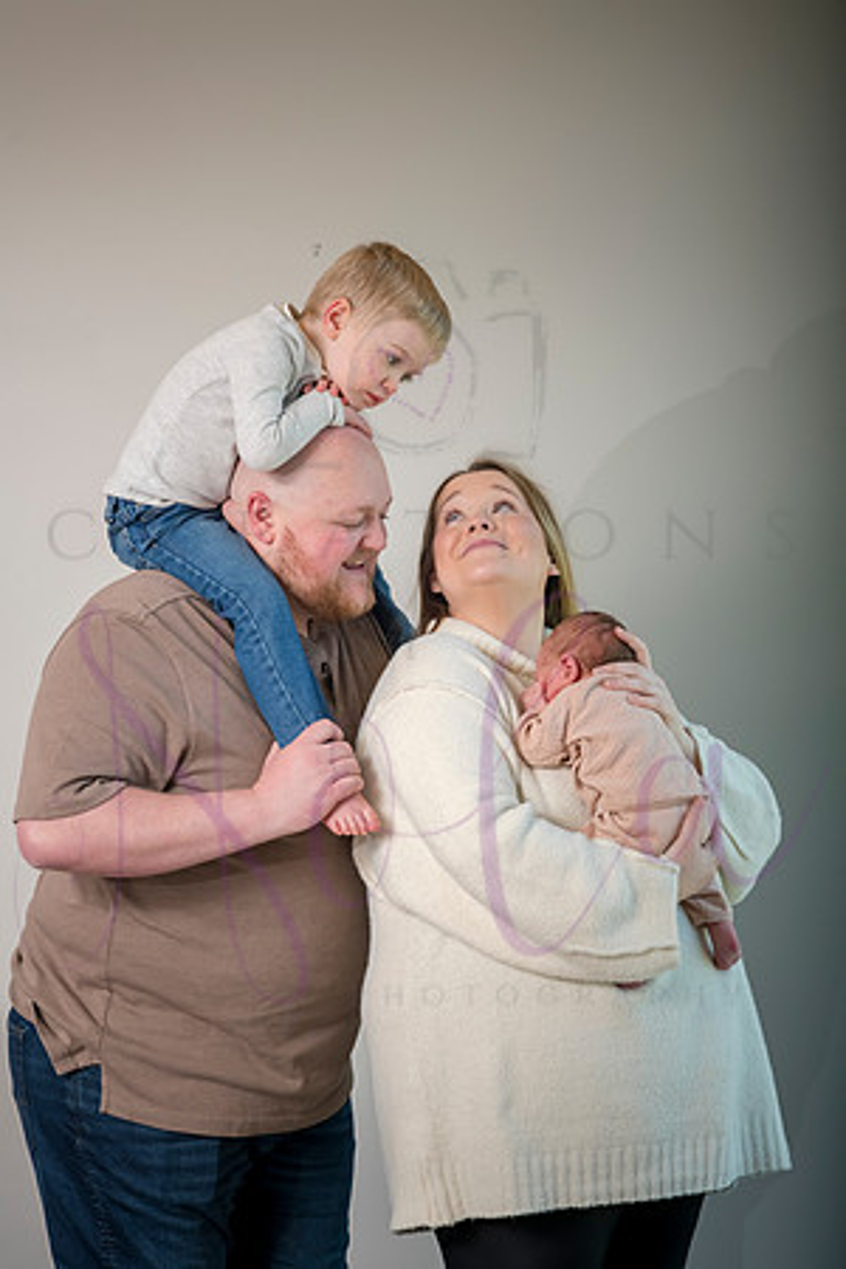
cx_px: 423
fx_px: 2996
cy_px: 634
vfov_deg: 23.9
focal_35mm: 85
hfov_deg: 16.1
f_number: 8
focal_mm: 85
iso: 500
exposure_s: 1/250
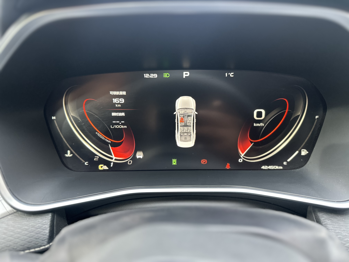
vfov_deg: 56.8
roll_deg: -0.5
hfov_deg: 71.6
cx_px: 174
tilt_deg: -24.9
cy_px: 131
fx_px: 242
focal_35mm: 24
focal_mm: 6.86
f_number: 1.78
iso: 250
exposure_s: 1/60
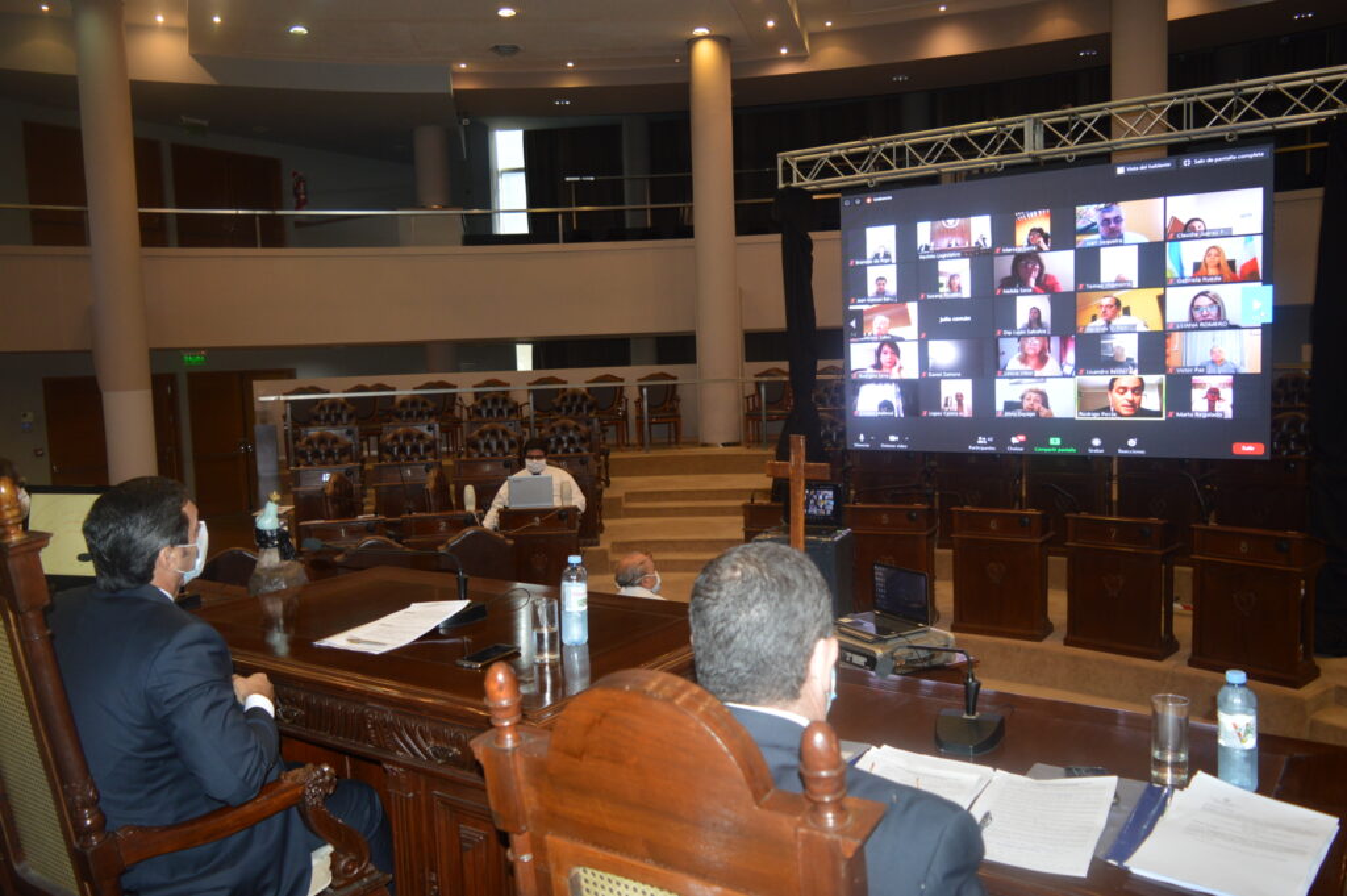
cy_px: 448
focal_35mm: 27
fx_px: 1009
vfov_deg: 47.9
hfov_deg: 67.4
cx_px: 674
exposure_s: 1/60
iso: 500
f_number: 3.5
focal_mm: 18
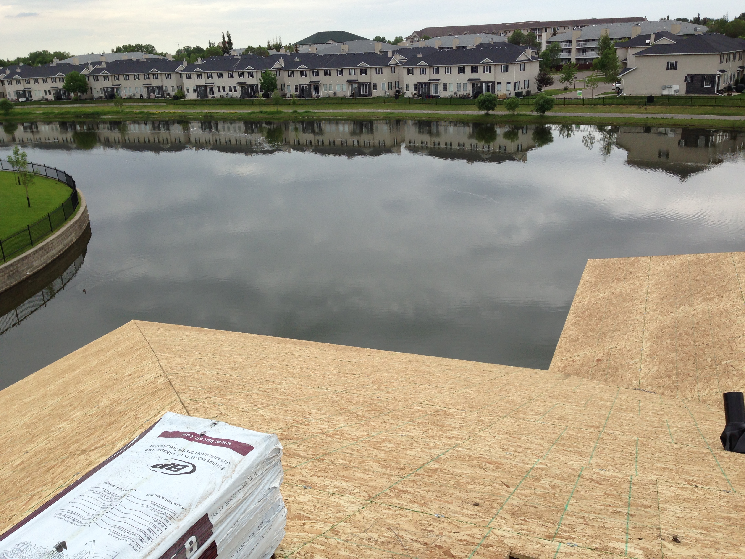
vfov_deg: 42.9
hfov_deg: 55.4
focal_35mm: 33
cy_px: 280
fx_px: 710
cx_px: 372
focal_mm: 4.12
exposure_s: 1/797
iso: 50
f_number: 2.4
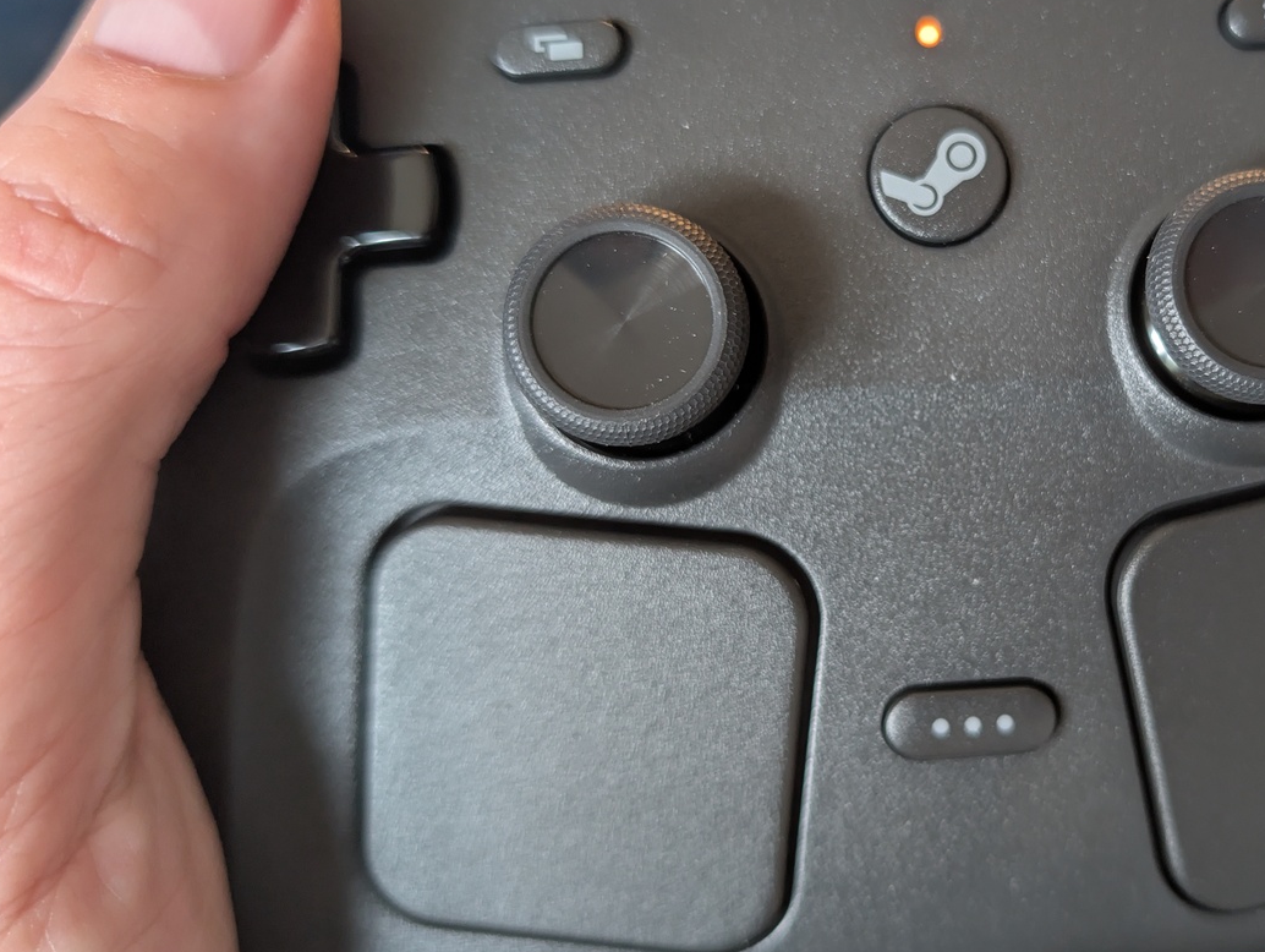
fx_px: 1354
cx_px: 962
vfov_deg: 38.7
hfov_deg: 48.0
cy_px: 422
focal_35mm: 37
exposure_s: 1/203
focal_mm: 6.9
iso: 638
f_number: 1.68
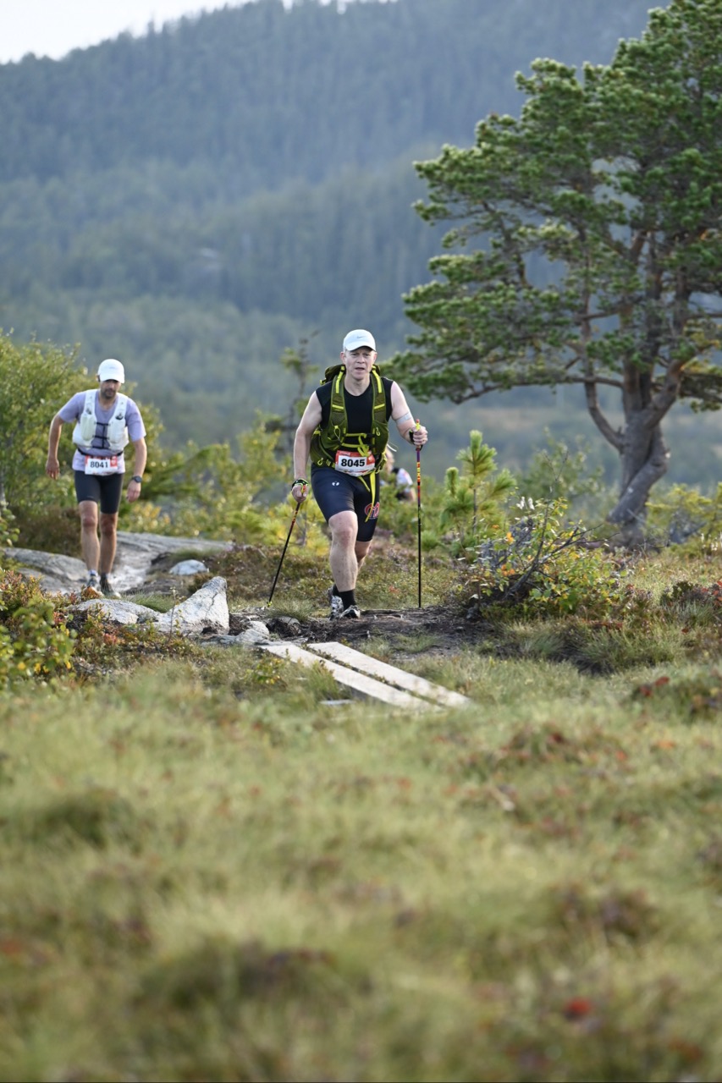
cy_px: 542
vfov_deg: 10.3
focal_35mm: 200
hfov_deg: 6.9
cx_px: 361
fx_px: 6018
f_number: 4.5
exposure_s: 1/1250
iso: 2000
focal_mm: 200
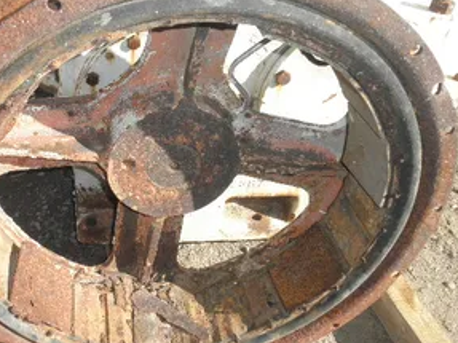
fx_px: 516
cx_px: 145
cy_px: 158
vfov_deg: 36.8
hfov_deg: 47.0
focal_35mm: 39
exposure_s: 1/400
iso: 64
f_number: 3
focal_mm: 5
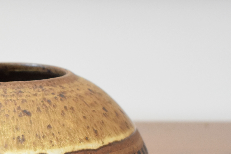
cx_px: -8
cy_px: 158
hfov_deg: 11.7
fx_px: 1110
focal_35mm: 173
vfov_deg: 7.9
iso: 1400
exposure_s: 1/125
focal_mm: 32
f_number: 4.5
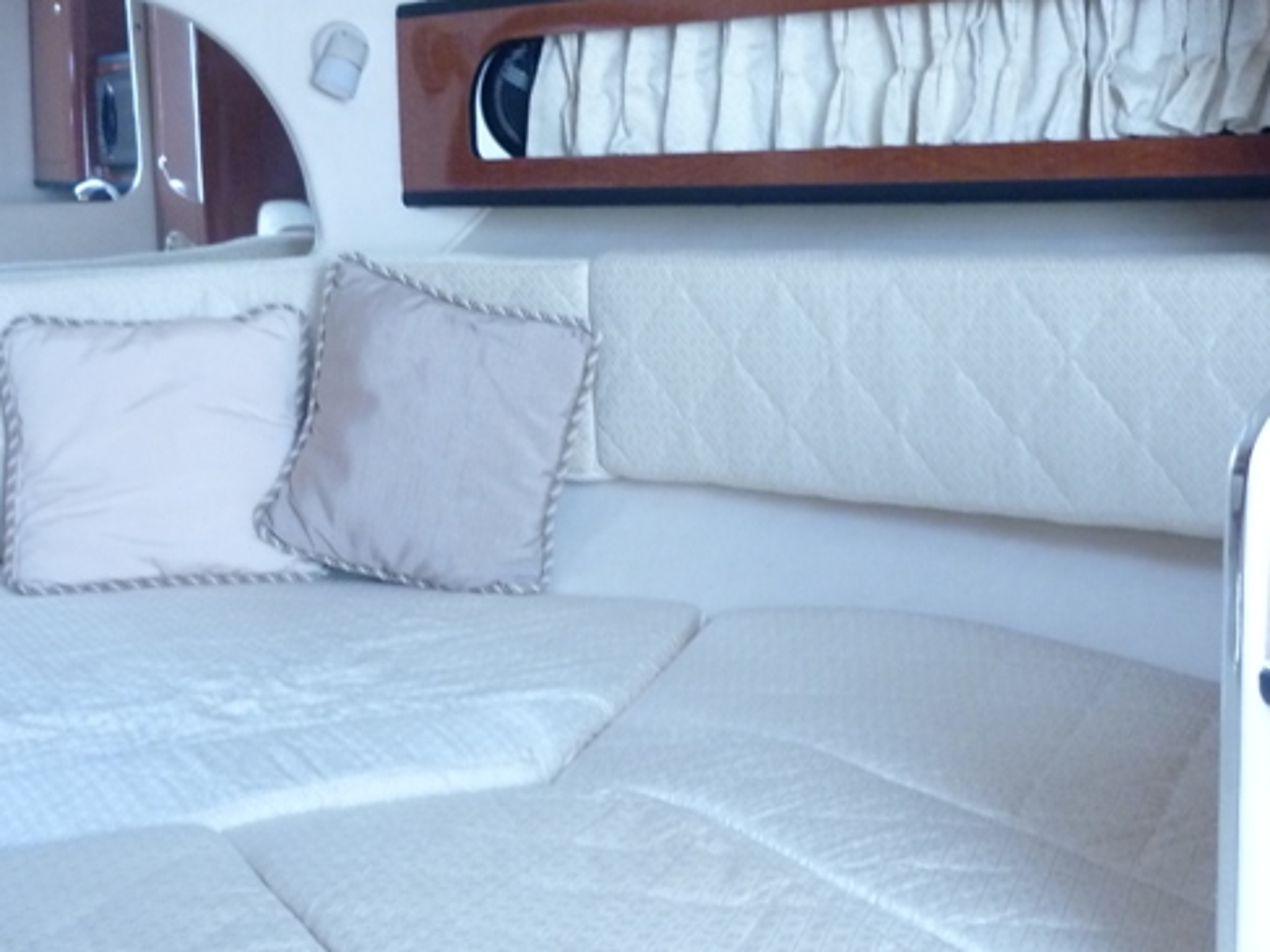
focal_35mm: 64
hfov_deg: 30.3
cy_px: 411
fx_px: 2348
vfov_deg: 22.9
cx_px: 661
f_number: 3
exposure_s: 1/60
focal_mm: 6.4
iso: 320
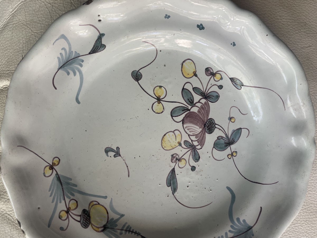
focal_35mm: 26
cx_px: 158
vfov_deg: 53.1
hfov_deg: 67.3
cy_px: 119
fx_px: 238
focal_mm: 4.2
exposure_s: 1/121
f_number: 1.6
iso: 64
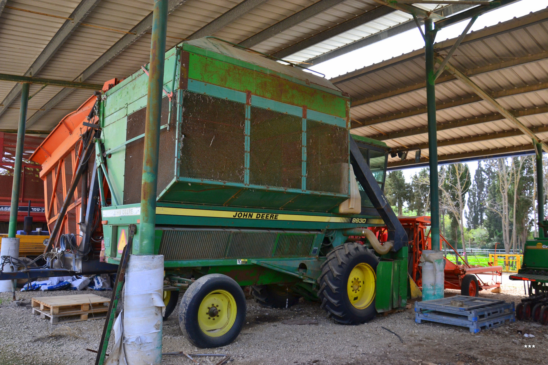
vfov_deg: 47.9
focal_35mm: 27
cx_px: 274
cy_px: 182
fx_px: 411
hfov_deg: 67.4
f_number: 10
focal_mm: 18
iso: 400
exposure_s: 1/200
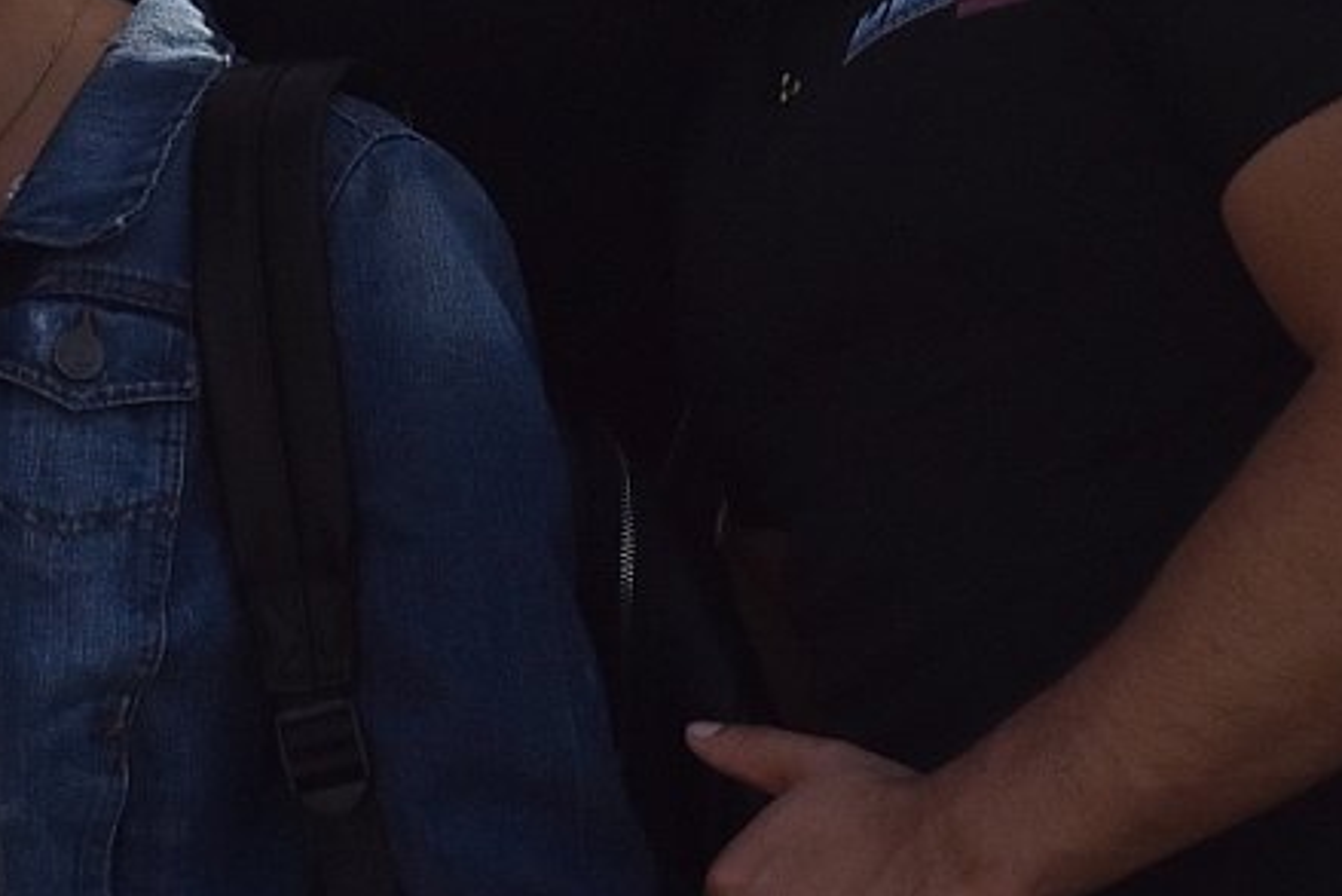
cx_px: -113
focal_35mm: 124
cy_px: 84
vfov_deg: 11.0
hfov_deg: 16.1
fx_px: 4624
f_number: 4.5
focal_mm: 34
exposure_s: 1/8000
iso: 1000
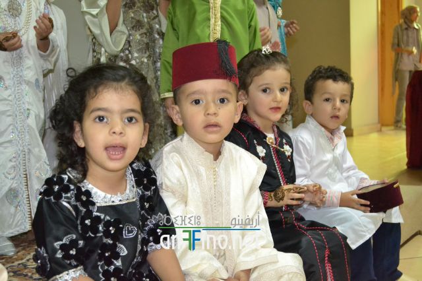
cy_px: 140
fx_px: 633
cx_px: 211
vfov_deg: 25.0
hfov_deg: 36.9
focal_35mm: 54
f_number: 5
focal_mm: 36
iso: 3200
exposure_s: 1/60
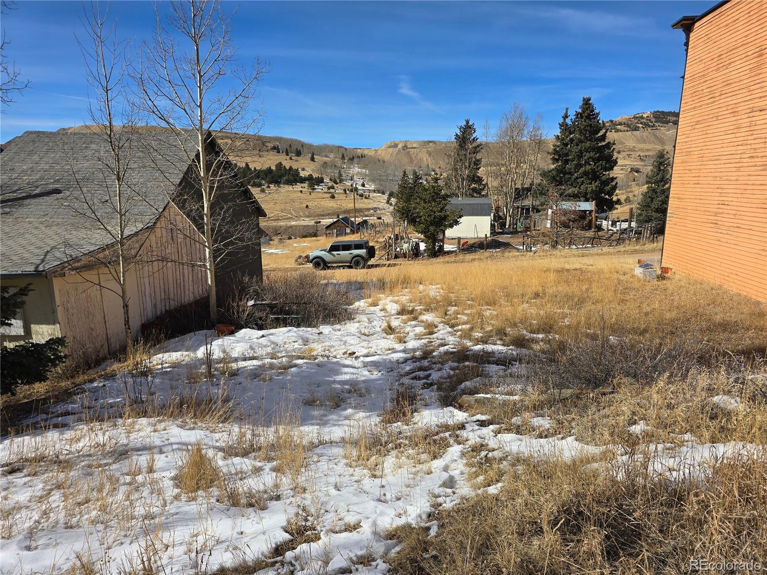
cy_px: 288
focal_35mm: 23
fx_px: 510
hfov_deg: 73.9
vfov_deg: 58.9
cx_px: 384
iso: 12
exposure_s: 1/1033
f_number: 1.7
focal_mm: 6.3
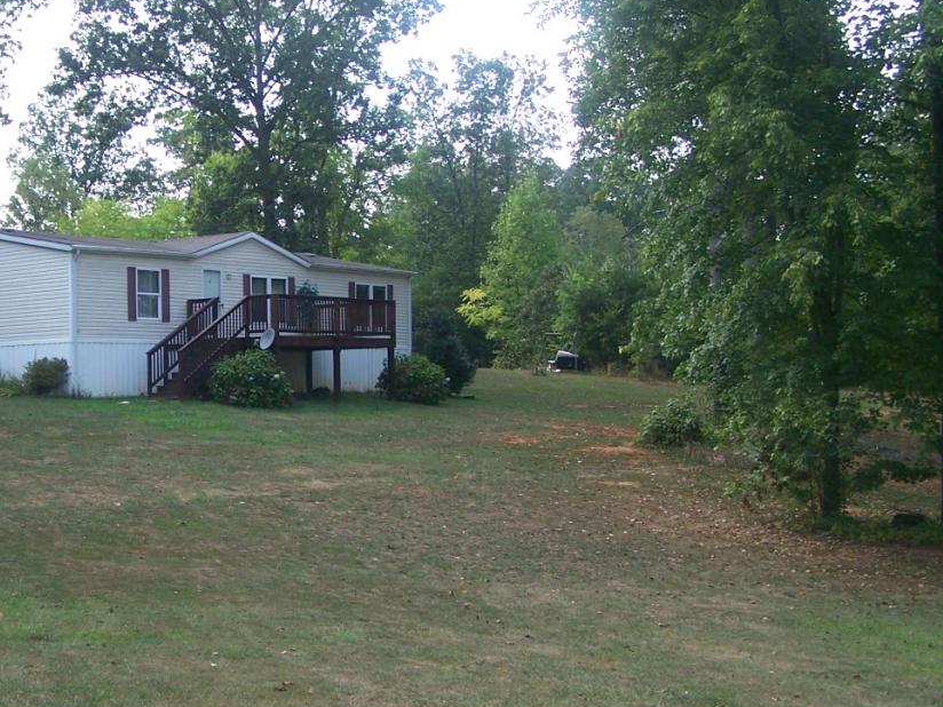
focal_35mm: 59
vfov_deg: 24.8
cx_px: 293
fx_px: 1607
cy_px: 333
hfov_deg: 32.4
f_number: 2.8
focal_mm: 6.3
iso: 80
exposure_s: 1/400
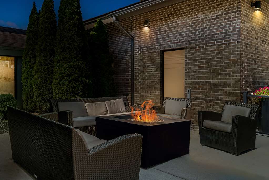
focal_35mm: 31
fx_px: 232
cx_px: 134
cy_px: 90
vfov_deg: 42.3
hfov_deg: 60.3
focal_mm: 31
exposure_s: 1/250
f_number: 10
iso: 400
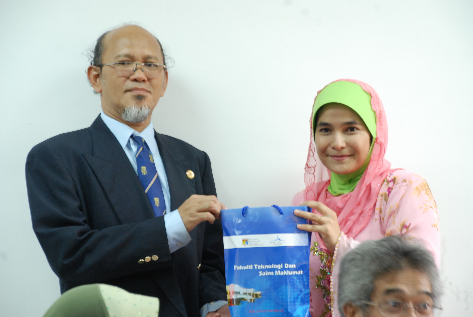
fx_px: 1777
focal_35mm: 135
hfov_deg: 15.2
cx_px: 236
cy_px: 158
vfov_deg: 10.2
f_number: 5.6
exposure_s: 1/20
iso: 800
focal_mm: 90
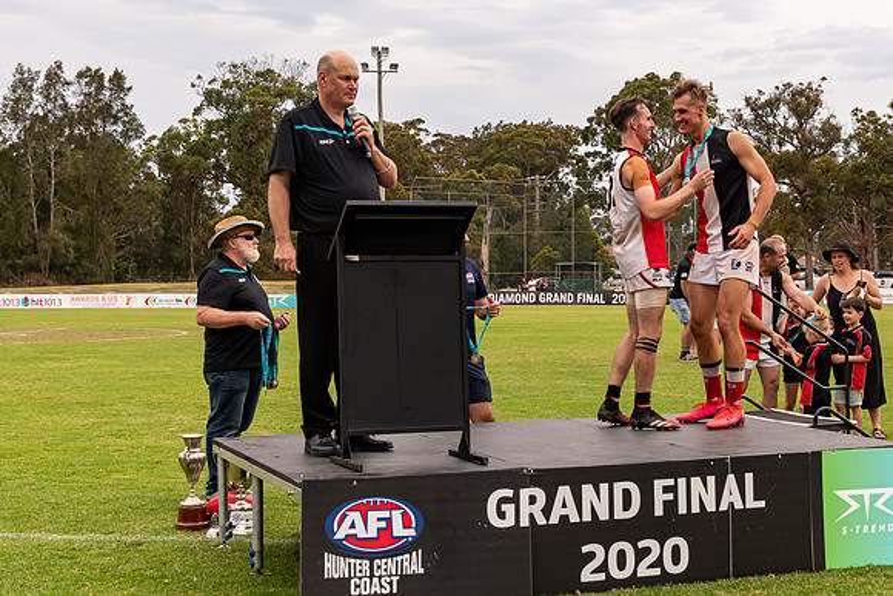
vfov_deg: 22.3
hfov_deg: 32.7
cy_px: 289
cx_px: 603
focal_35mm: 61
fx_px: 1509
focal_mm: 30
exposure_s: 1/320
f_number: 6.3
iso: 400
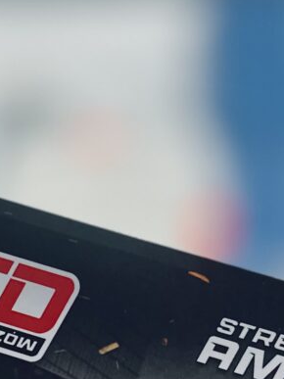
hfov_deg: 12.3
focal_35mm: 119
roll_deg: +2.0
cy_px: 388
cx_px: -4
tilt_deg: -9.2
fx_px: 1302
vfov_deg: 16.2
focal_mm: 6.86
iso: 80
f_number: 1.78
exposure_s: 1/254
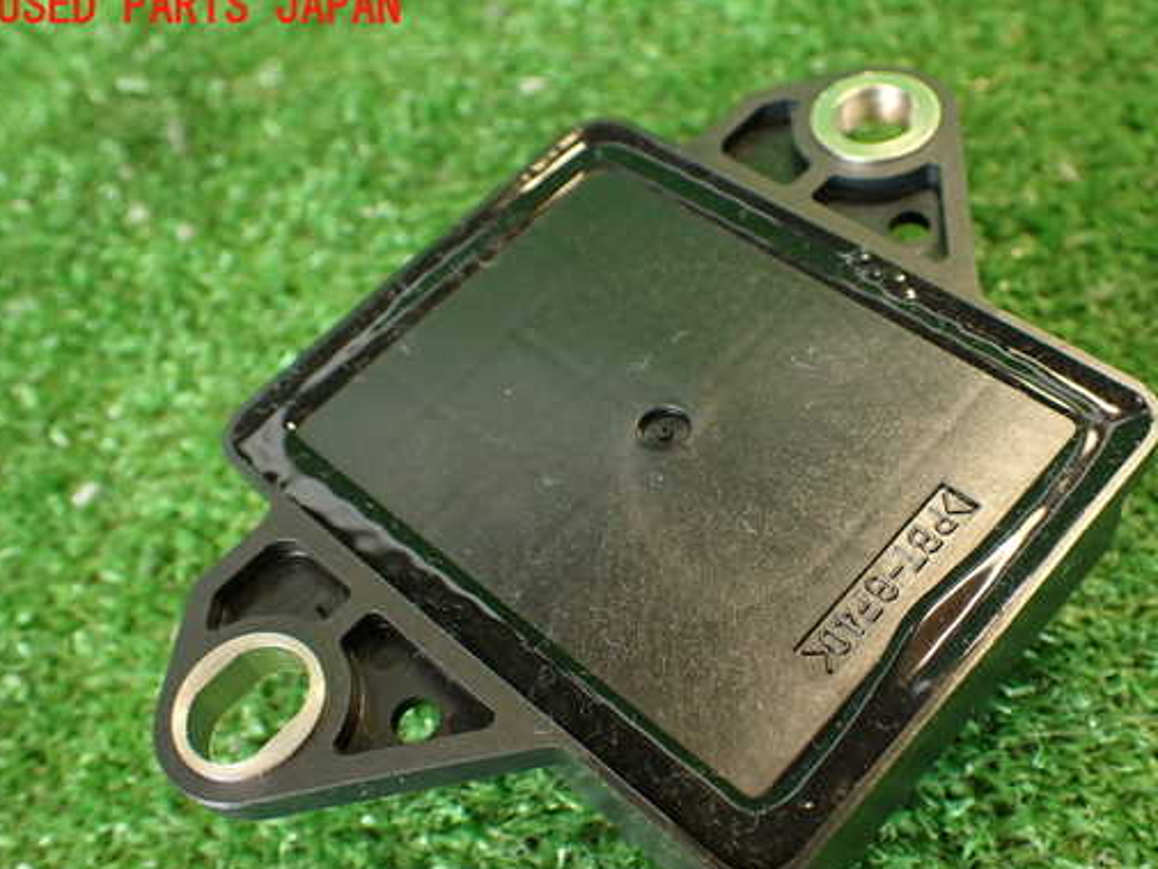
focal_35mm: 38
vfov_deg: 37.7
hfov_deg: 48.8
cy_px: 495
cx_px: 672
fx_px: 1272
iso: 250
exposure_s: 1/30
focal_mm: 5.79
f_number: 2.4
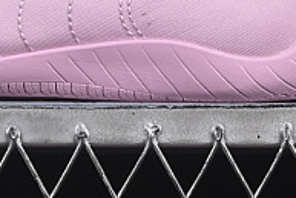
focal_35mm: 311
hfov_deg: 6.6
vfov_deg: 4.4
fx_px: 2559
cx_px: -2
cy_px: -153
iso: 160
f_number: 8
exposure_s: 1/80
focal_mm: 50
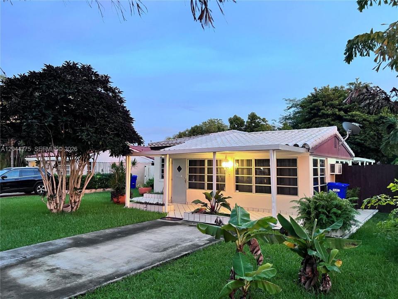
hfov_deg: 67.3
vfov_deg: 53.1
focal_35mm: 26
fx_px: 299
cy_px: 150
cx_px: 199
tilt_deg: +2.9
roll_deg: -0.2
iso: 400
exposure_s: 1/60
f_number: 1.5
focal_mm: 5.7
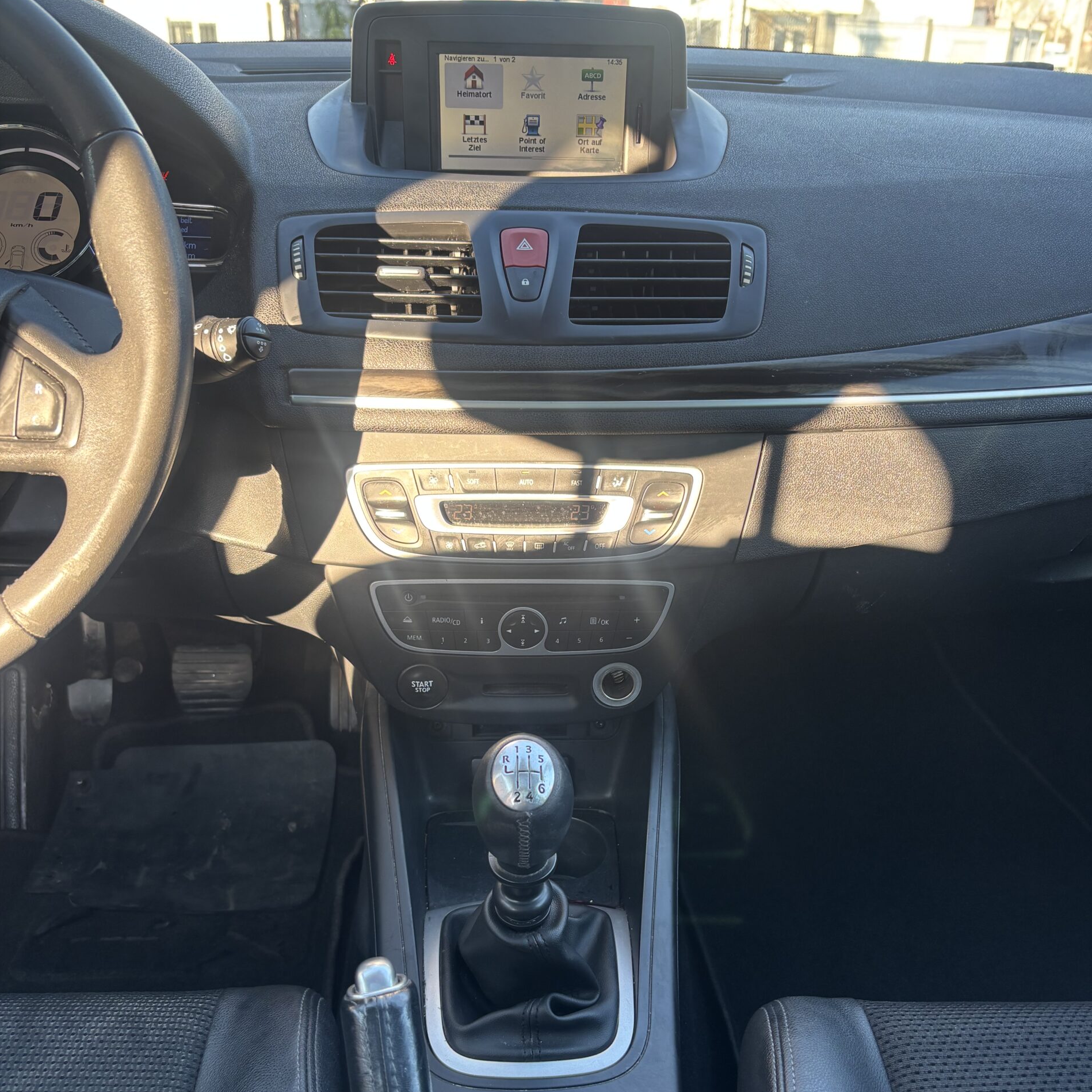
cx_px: 551
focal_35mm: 31
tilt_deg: -29.2
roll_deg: -2.1
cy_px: 649
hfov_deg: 52.5
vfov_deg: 52.2
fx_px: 1106
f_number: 1.6
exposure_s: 1/100
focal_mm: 5.96
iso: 50
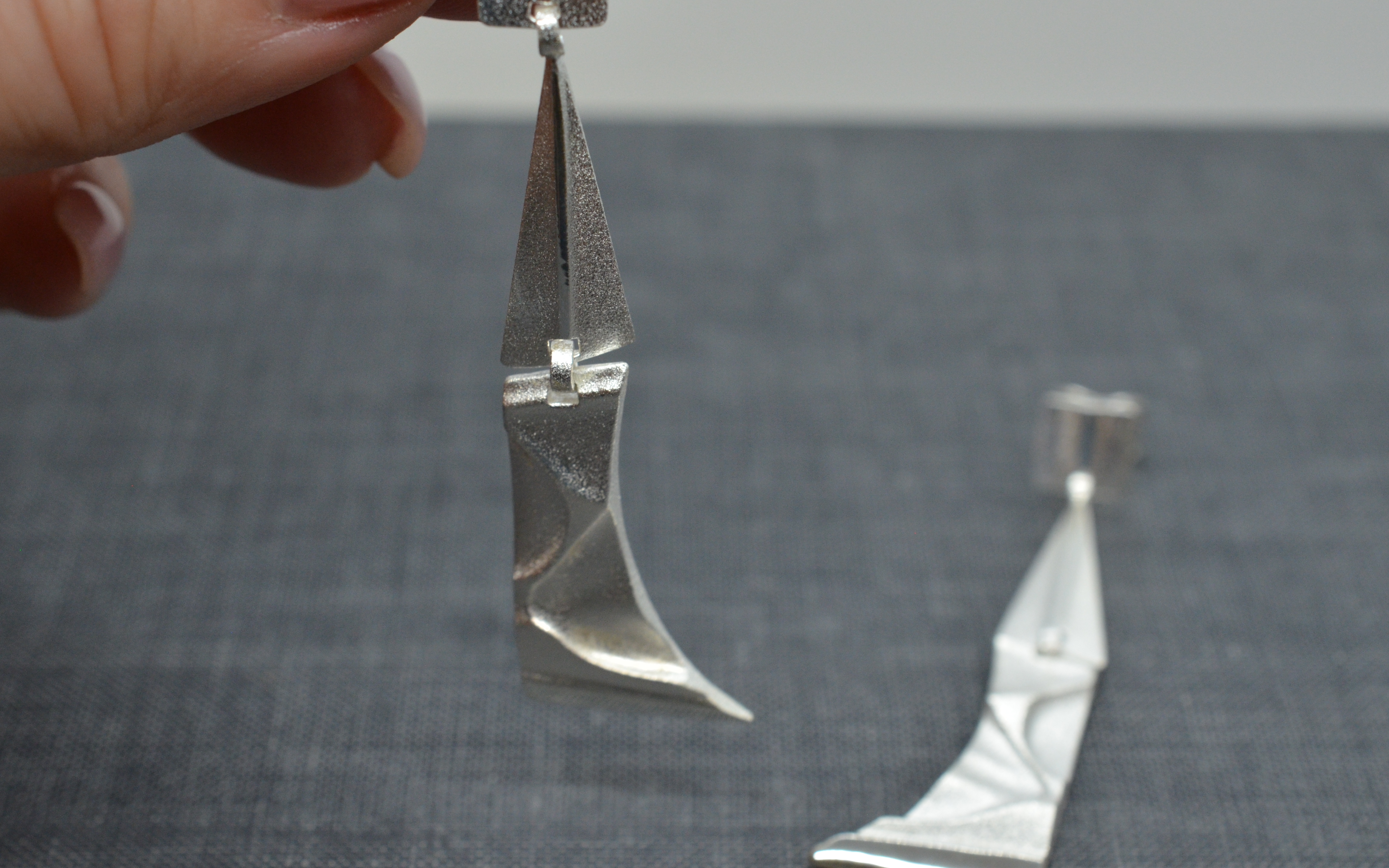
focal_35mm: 65
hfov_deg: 31.5
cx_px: 713
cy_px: 382
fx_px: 2461
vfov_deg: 20.0
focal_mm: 40
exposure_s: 1/250
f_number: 9
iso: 1000
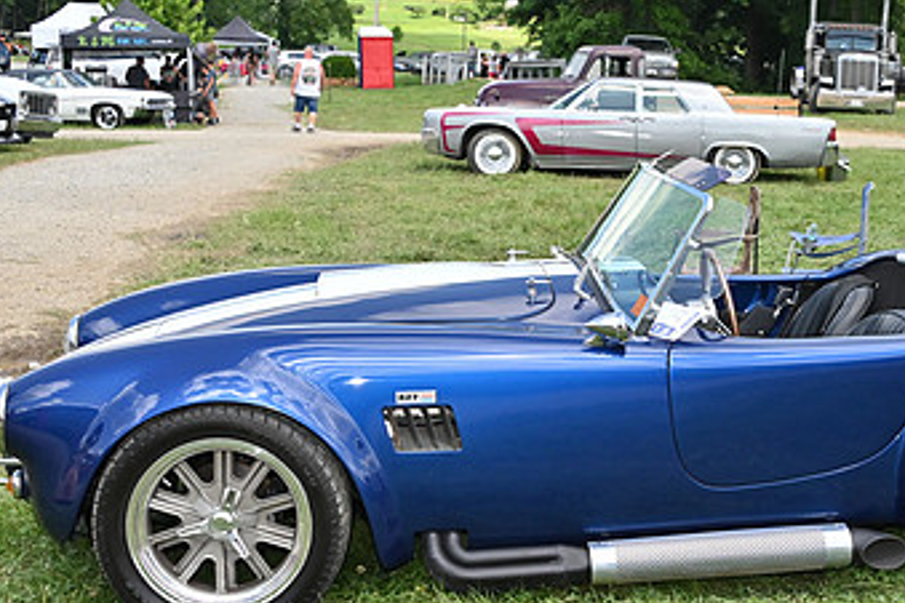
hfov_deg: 30.5
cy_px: 302
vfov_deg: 20.9
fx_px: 1634
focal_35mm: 65
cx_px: 673
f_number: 7.1
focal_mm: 38
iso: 1600
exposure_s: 1/2500
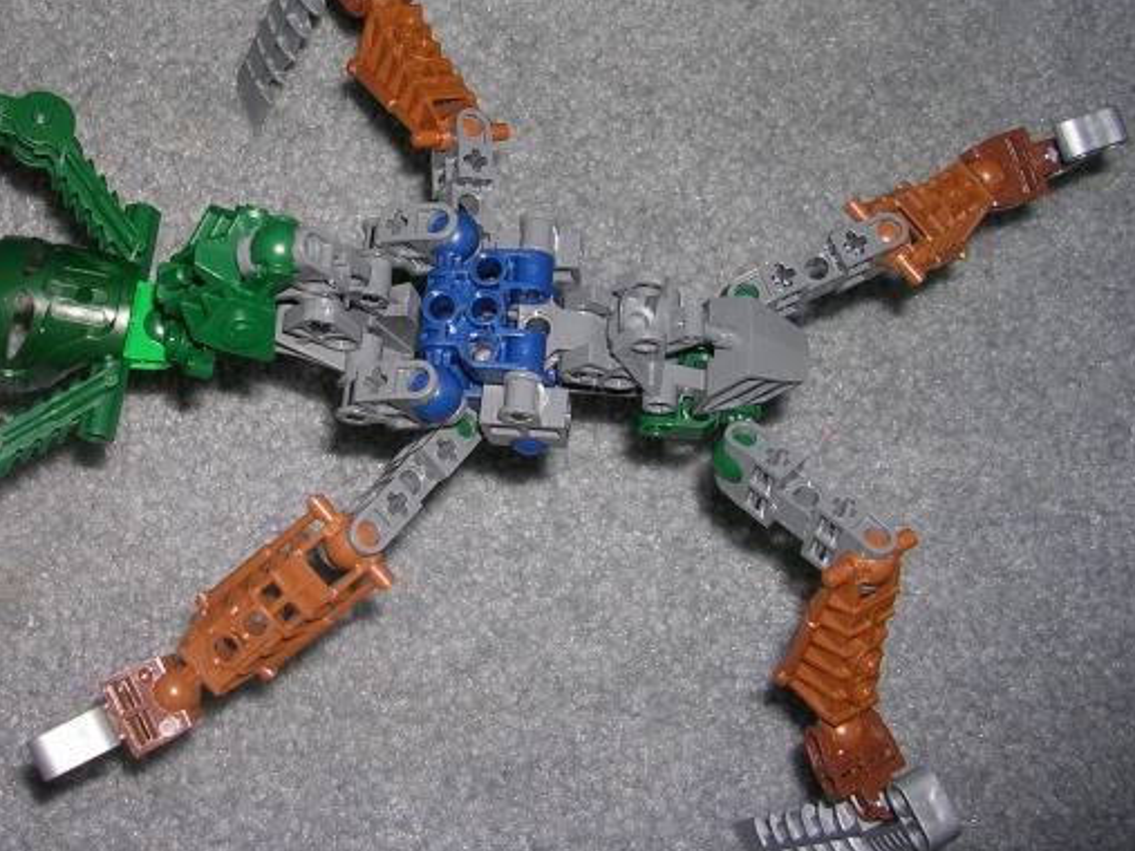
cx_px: 428
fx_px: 1573
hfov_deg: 39.4
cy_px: 334
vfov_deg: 30.2
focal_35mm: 48
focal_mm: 5.8
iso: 50
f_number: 2.8
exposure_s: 1/60.1
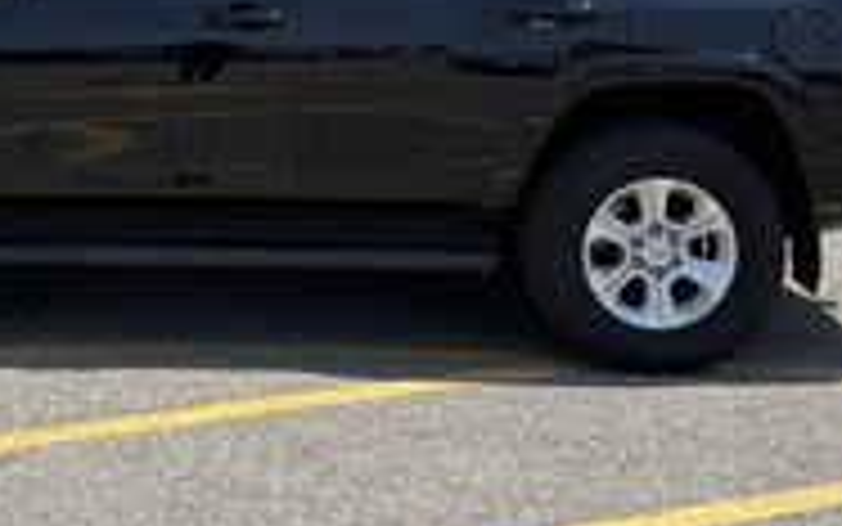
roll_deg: -2.7
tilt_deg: +0.8
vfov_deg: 20.1
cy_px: -38
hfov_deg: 32.3
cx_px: 203
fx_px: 1423
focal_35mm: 62
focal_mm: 5.96
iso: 50
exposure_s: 1/2342
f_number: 1.6
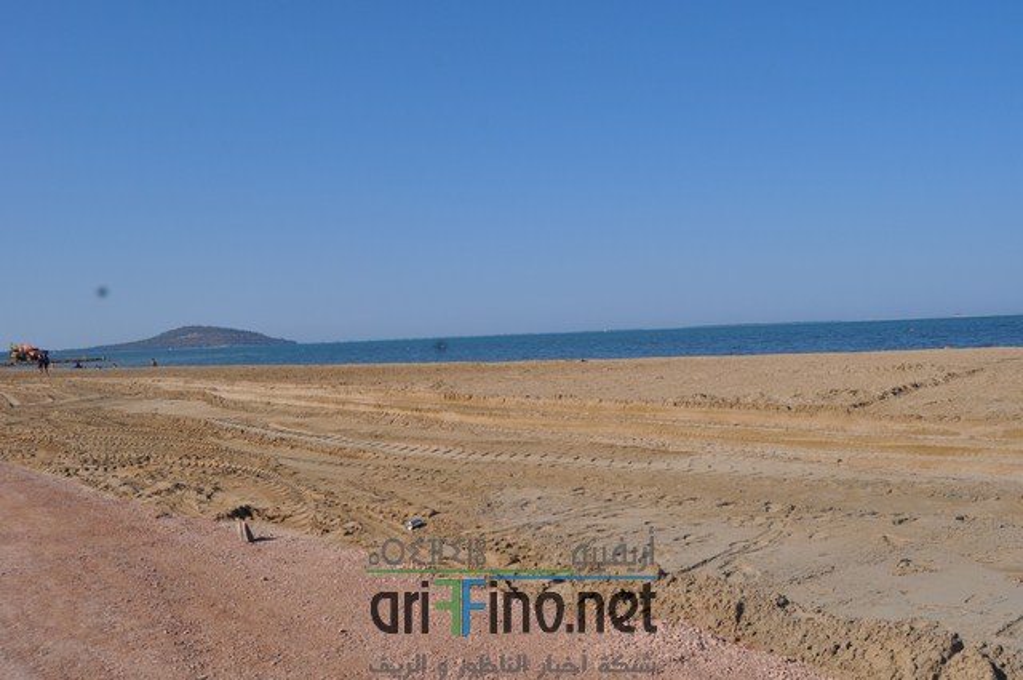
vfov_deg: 38.3
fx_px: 979
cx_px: 512
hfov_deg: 55.2
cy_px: 340
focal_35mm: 34
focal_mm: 23
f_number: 11
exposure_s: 1/500
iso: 200
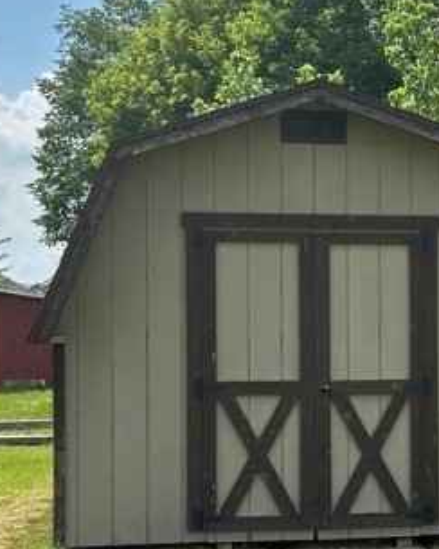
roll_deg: -0.6
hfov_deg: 25.4
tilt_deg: +0.0
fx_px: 958
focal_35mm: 59
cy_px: 353
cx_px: 347
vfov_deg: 31.8
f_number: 1.78
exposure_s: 1/2410
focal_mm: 6.86
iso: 80
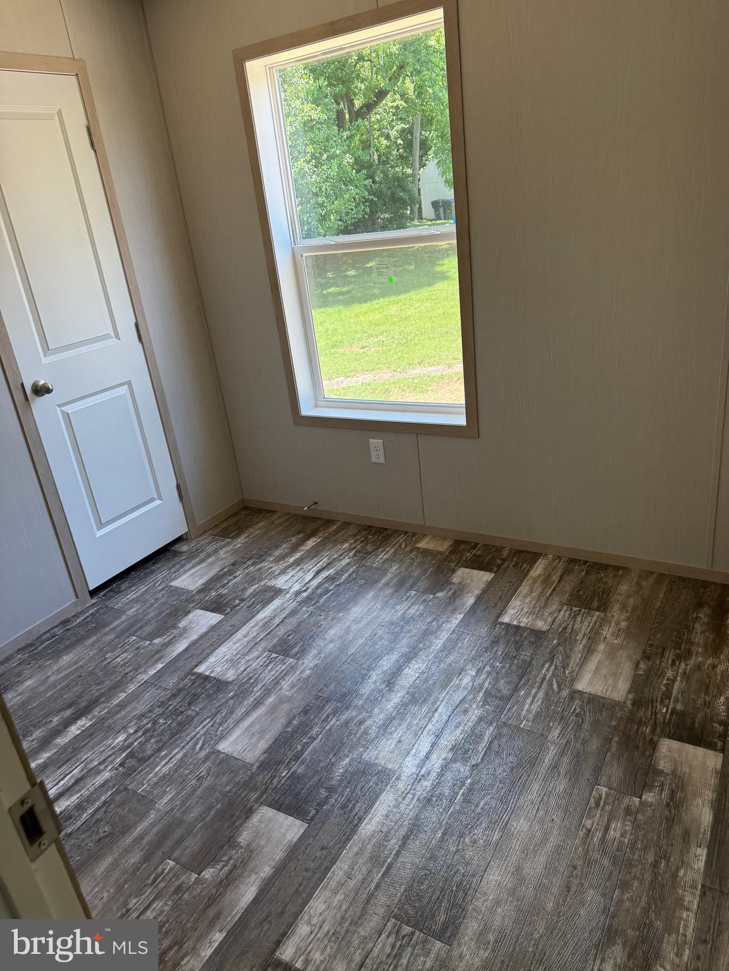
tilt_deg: -22.3
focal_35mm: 24
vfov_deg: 71.6
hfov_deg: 56.8
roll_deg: +6.8
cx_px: 364
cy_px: 486
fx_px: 674
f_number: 1.78
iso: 160
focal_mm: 6.76
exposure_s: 1/228
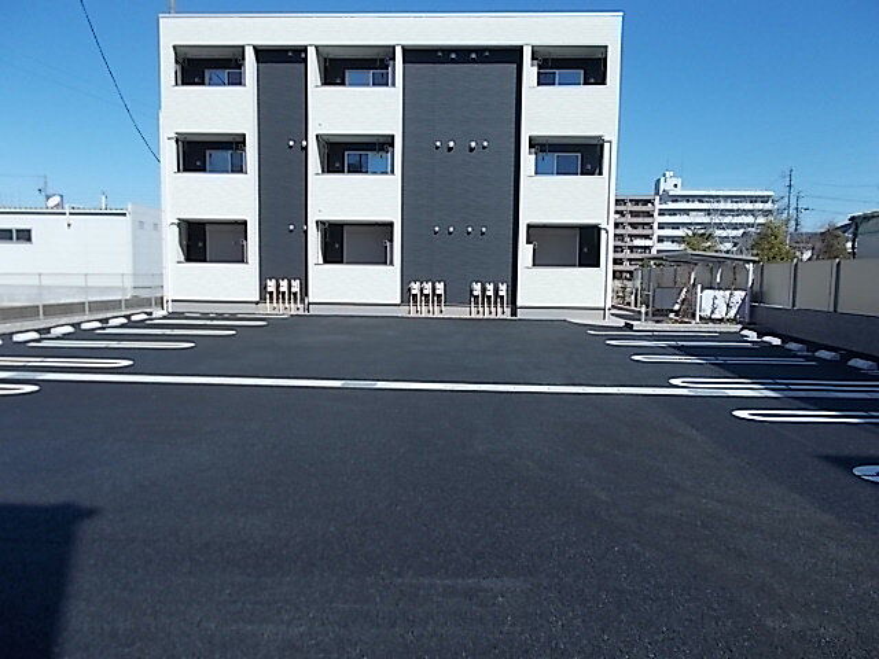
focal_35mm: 26
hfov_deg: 67.3
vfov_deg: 53.1
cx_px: 440
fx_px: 660
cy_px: 330
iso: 80
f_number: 8
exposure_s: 1/200
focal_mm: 4.6
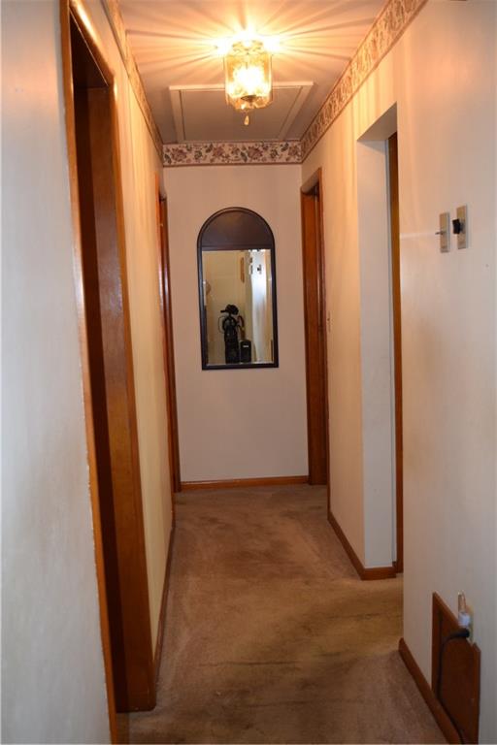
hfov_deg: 35.5
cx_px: 248
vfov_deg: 51.3
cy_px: 372
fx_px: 777
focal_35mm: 38
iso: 1100
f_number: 4
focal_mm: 25
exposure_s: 1/60
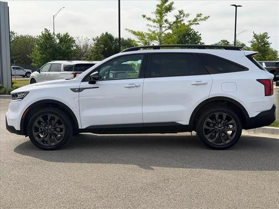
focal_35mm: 48
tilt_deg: -5.8
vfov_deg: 30.3
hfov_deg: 39.7
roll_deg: -0.1
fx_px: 387
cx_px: 140
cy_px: 104
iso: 80
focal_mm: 6.76
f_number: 1.78
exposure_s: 1/5587
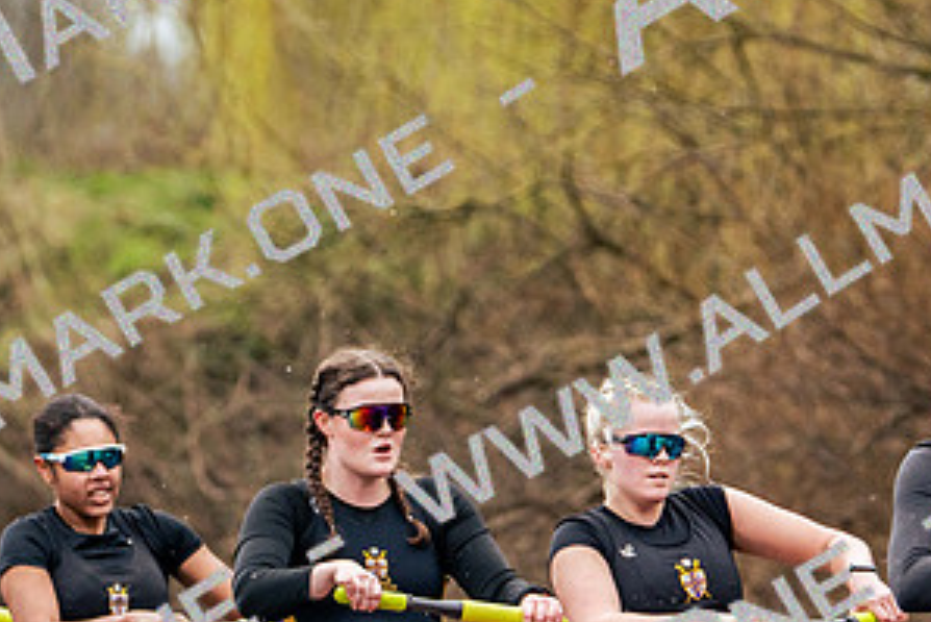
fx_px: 18395
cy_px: 533
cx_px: 781
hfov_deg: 2.9
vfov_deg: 1.9
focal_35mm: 711
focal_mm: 365
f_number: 6.3
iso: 2000
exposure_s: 1/2000
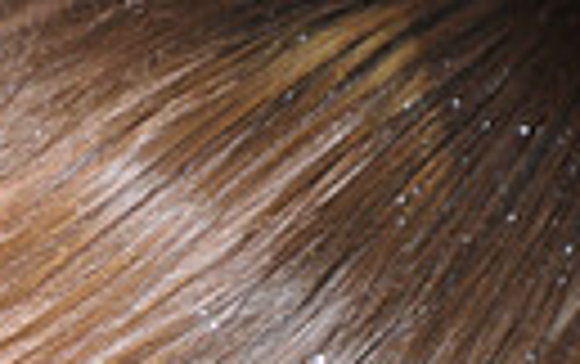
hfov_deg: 1.5
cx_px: -310
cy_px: 820
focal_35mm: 1370
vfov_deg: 1.0
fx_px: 21684
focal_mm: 200
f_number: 2.8
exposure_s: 1/125
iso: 500
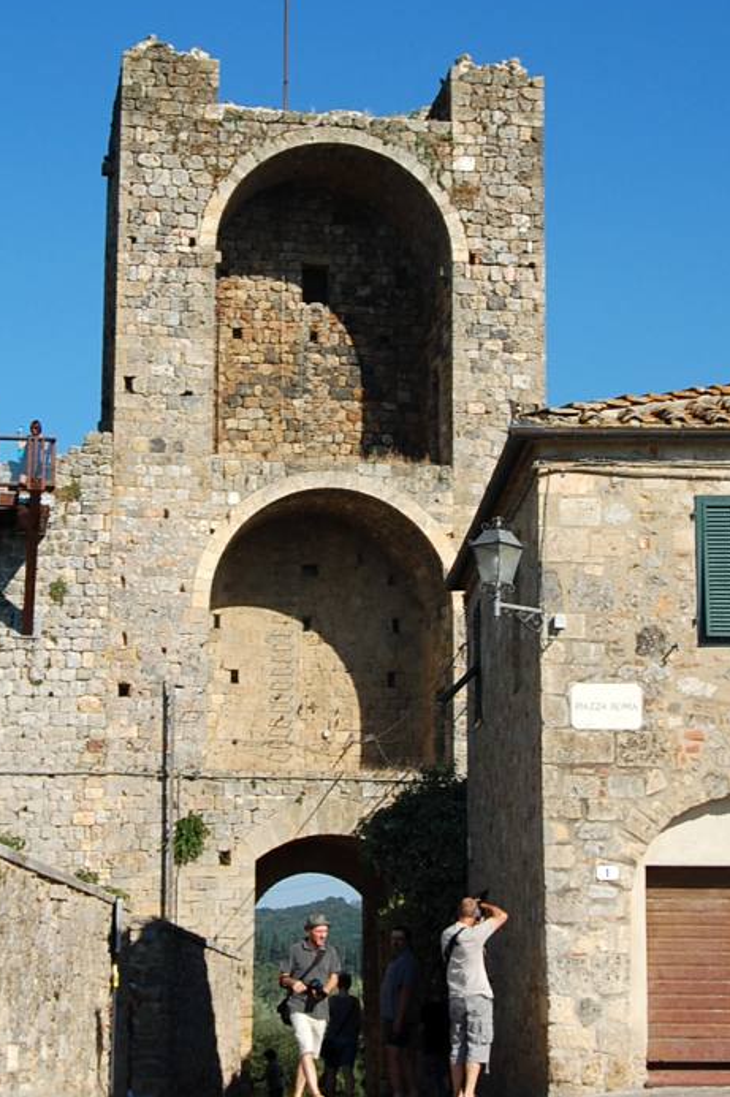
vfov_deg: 27.7
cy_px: 440
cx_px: 345
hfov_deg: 18.6
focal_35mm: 73
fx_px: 2224
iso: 200
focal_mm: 34
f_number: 10
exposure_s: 1/320
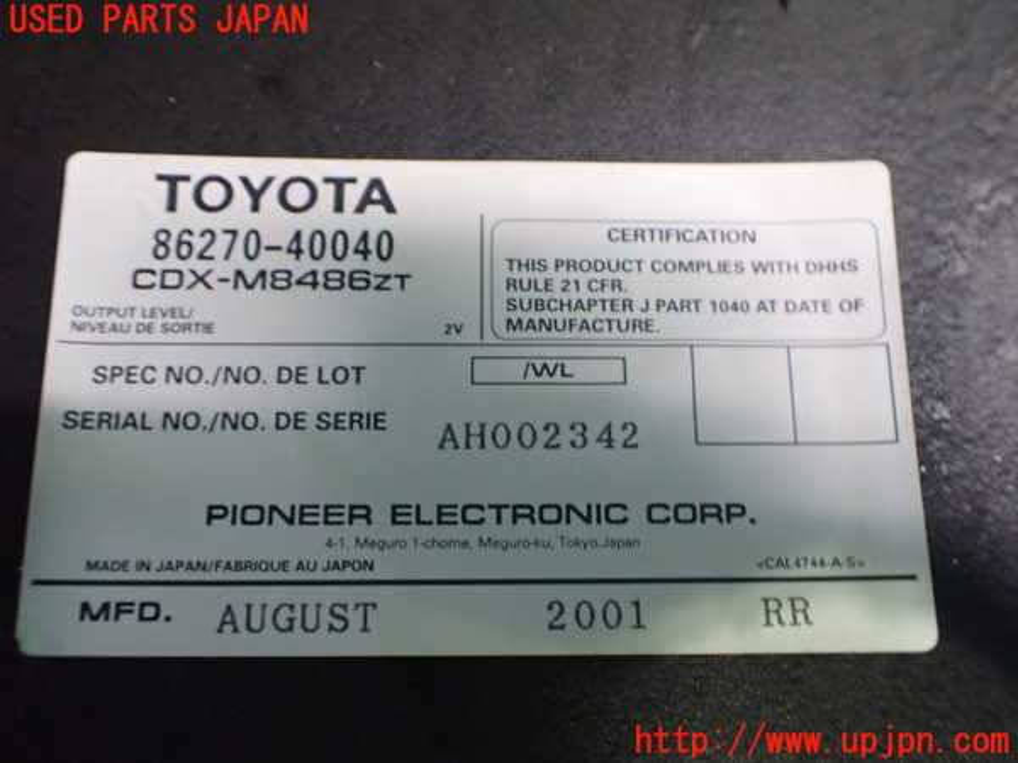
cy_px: 382
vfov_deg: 46.8
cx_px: 509
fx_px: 882
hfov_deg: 60.0
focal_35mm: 30
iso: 800
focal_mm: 5.4
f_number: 2.3
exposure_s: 1/60
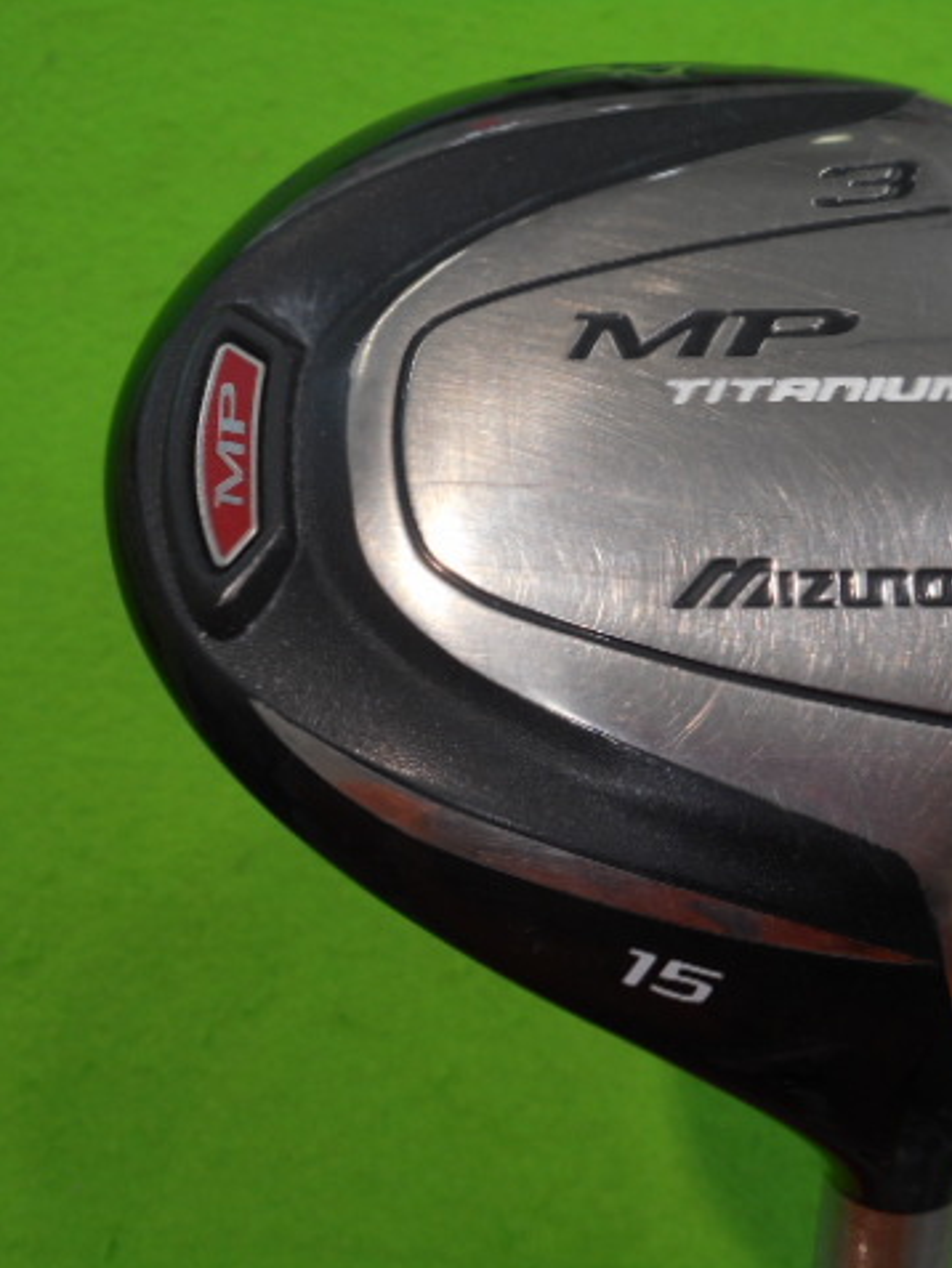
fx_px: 2163
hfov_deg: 24.7
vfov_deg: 32.7
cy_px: 635
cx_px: 636
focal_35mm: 59
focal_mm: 7.9
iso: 100
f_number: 4.7
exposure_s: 1/30
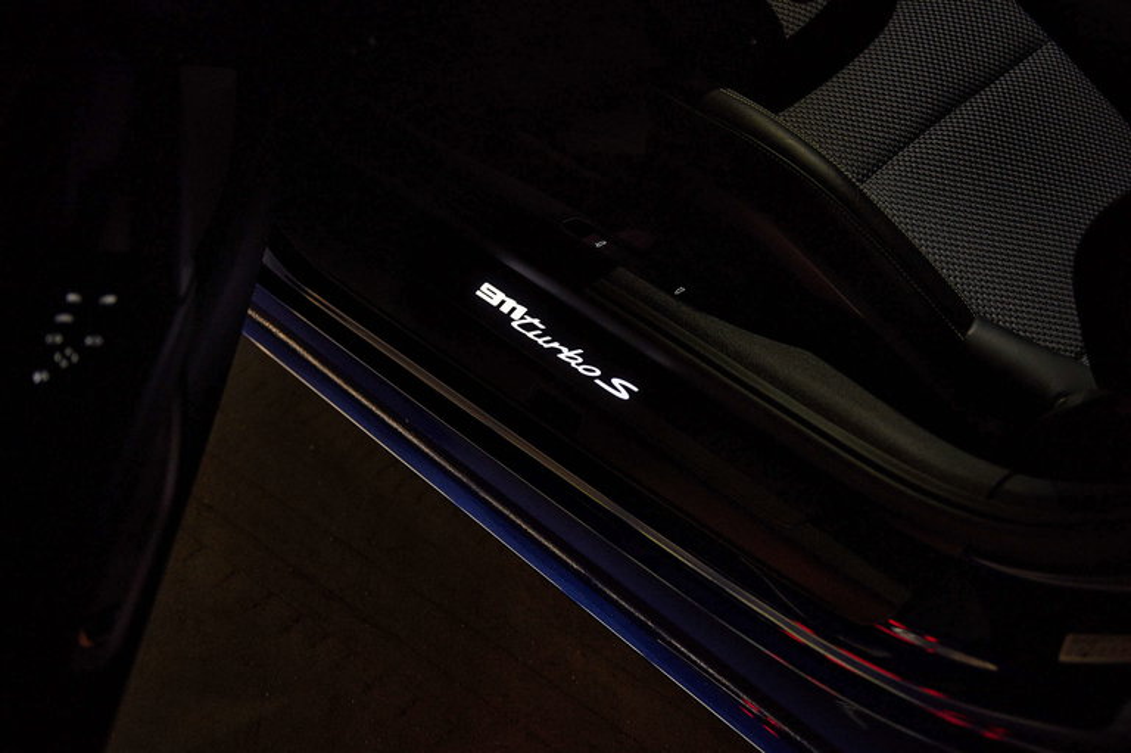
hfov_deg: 44.5
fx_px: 1381
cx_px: 566
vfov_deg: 30.5
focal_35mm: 44
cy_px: 376
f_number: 2.8
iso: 640
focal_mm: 44
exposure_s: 1/100
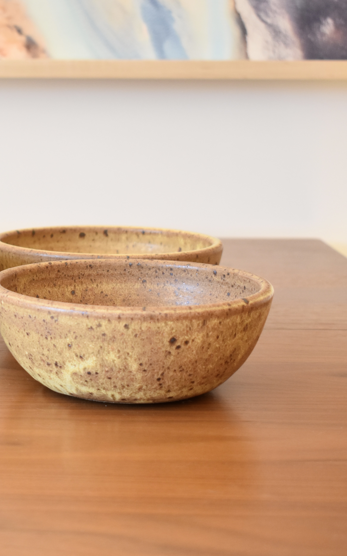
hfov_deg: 14.6
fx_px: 1331
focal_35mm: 88
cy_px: 278
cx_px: 0
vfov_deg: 23.6
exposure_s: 1/125
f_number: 4.8
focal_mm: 38
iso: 1000
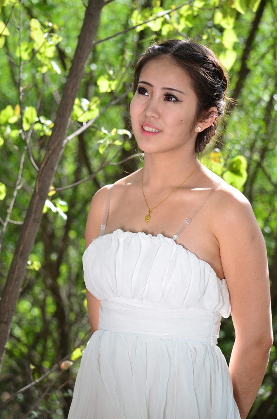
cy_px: 210
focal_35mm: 128
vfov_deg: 16.1
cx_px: 138
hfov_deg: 10.7
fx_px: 1478
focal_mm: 85
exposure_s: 1/160
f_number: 4.5
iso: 100
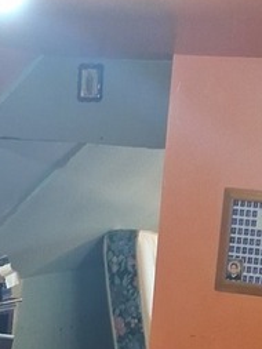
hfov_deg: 13.3
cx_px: 117
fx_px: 1119
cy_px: 308
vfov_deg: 17.5
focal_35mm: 111
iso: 500
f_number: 1.8
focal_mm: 3.98
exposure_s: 1/40
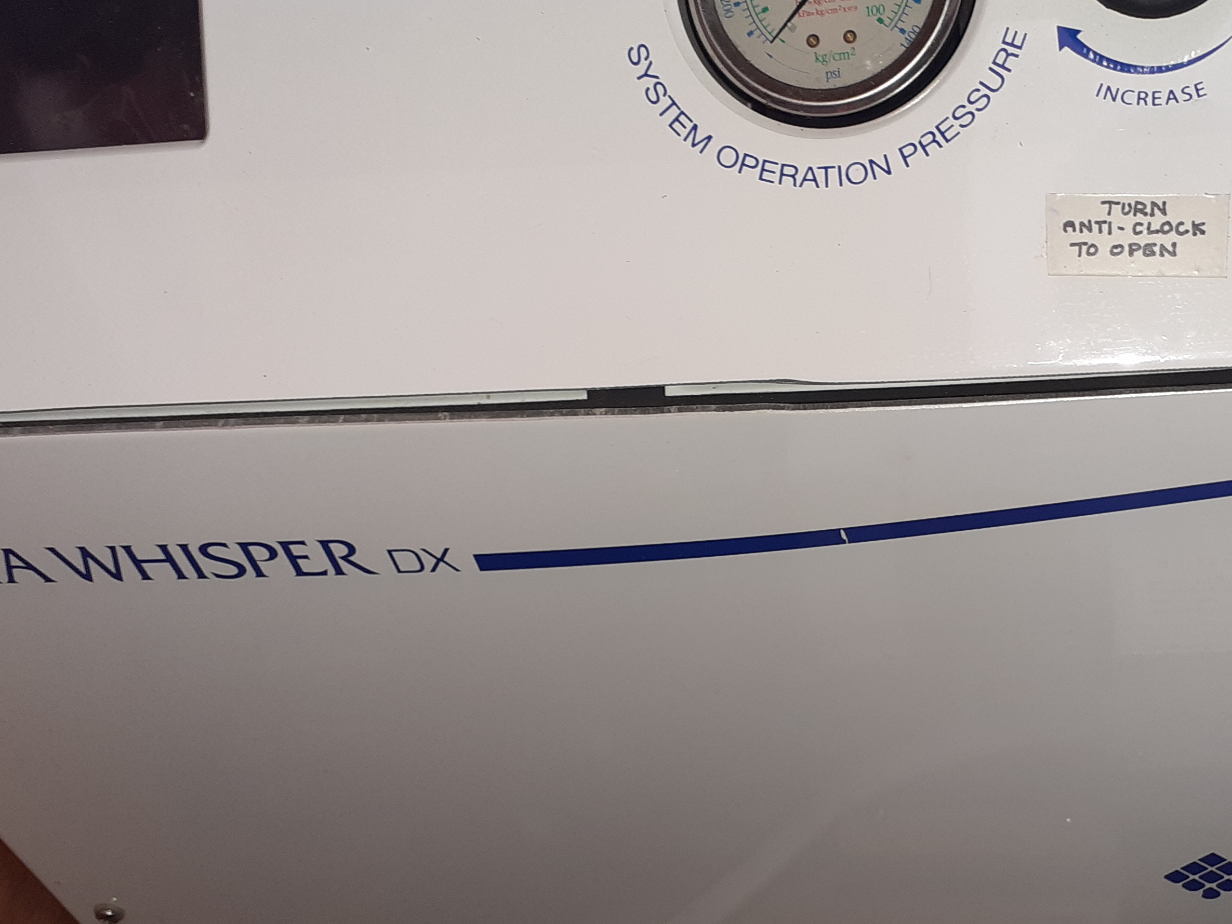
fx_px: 1673
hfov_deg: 39.8
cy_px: 519
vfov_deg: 30.9
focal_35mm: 47
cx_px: 849
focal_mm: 3.6
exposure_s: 1/25
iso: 200
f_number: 1.9
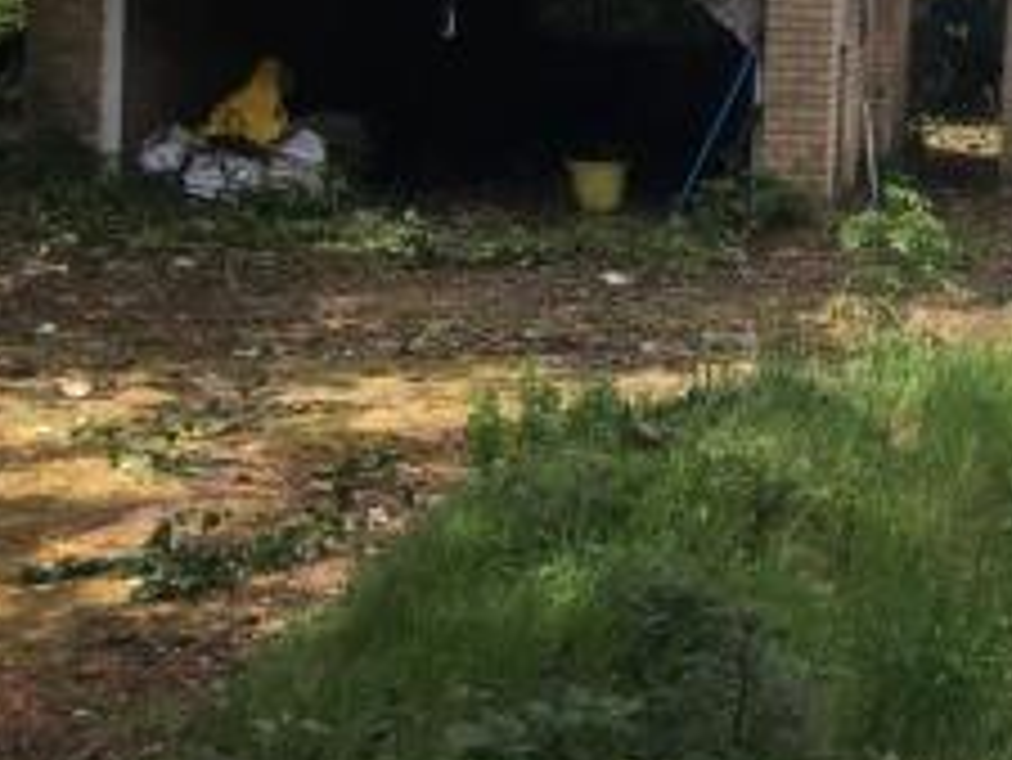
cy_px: 7
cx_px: 1203
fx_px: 2194
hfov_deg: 23.8
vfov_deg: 19.1
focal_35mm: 75
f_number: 2.2
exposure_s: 1/657
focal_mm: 4.15
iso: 25
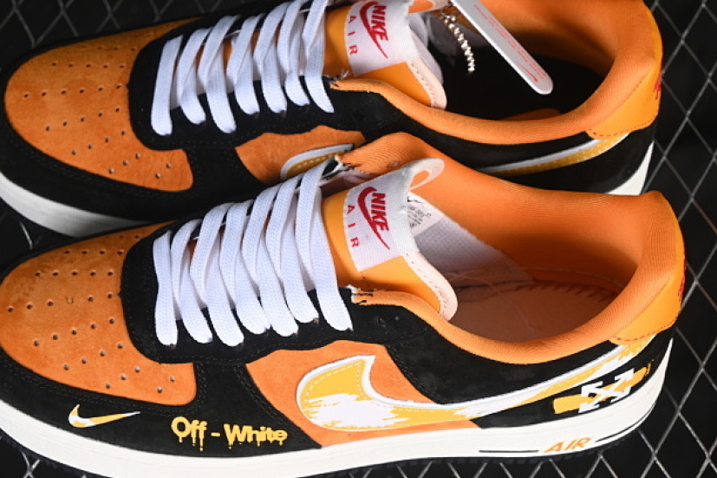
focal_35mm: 98
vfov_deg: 14.0
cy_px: 232
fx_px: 1951
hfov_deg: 20.8
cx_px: 334
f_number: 6.3
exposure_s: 1/60
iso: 160
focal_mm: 50
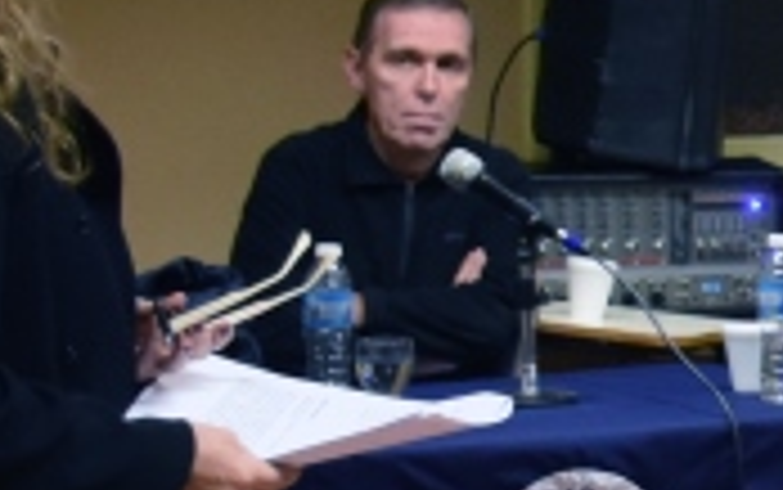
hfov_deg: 8.8
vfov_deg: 6.1
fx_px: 4612
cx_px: 1904
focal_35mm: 216
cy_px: 173
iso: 1400
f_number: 4
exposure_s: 1/60
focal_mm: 24
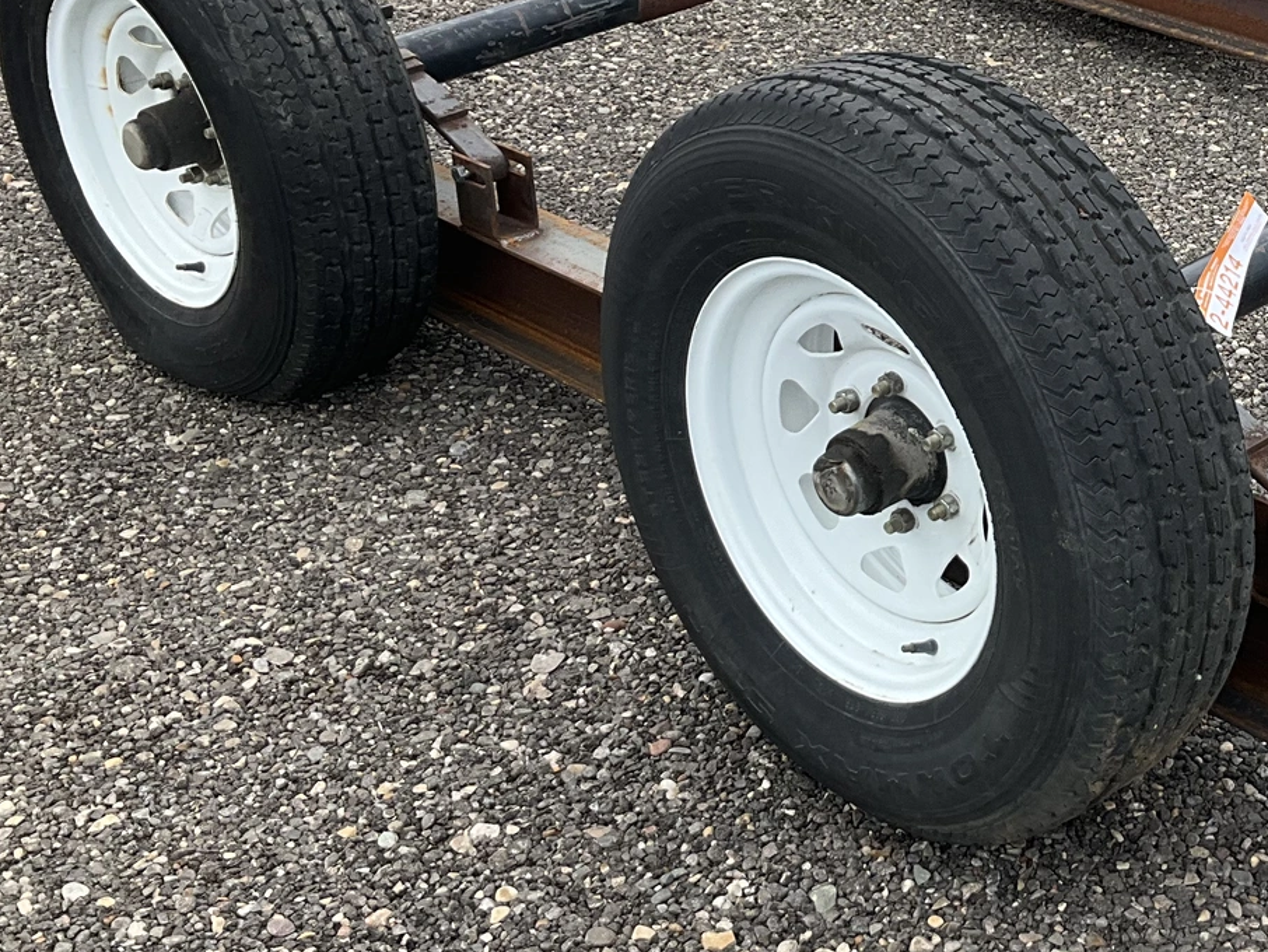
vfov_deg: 22.8
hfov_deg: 29.0
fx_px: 2345
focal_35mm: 64
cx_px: 1148
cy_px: 308
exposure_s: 1/635
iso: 25
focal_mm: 3
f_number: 1.8
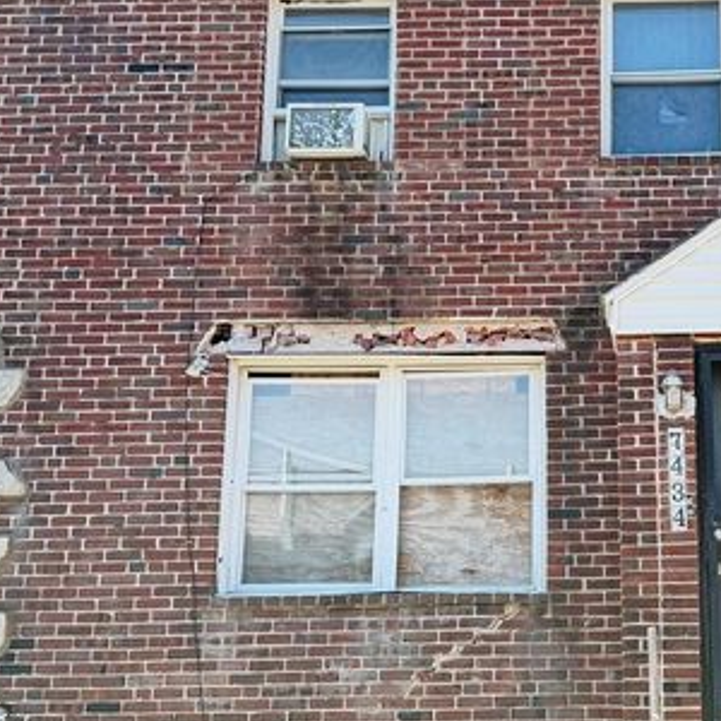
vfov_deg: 40.0
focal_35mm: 42
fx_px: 990
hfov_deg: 38.2
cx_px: 601
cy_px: 359
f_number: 1.78
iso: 100
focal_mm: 6.76
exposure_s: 1/909
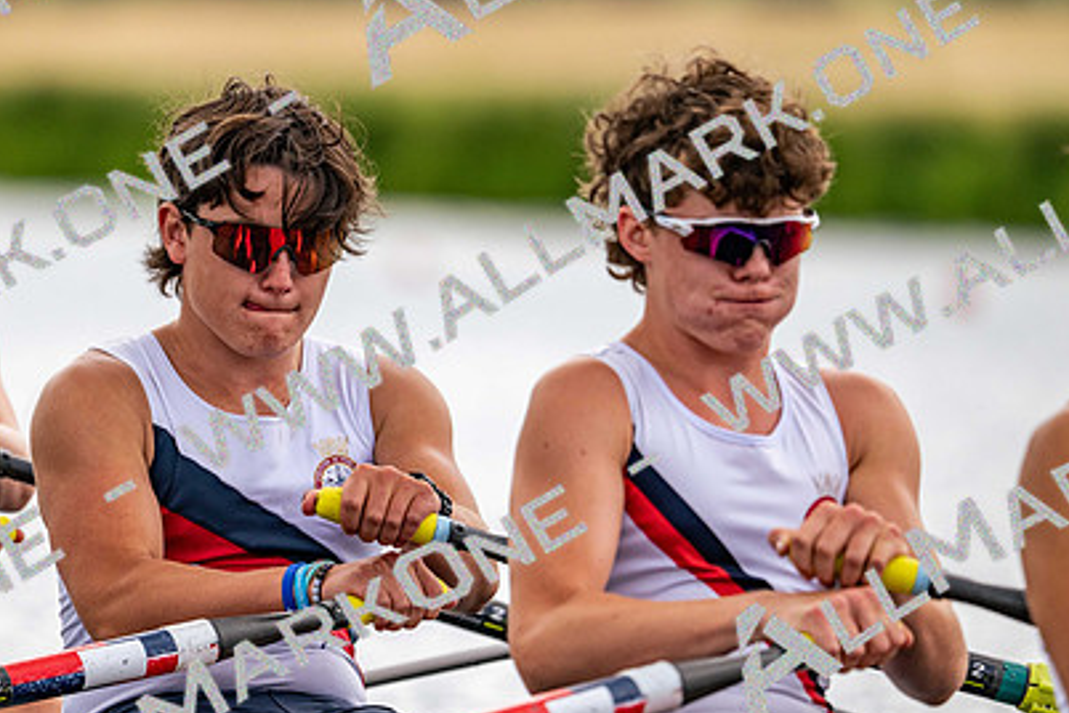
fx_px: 17132
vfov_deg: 2.4
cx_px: 508
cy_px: 478
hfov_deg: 3.6
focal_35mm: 577
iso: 450
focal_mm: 400
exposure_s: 1/2500
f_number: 4.5
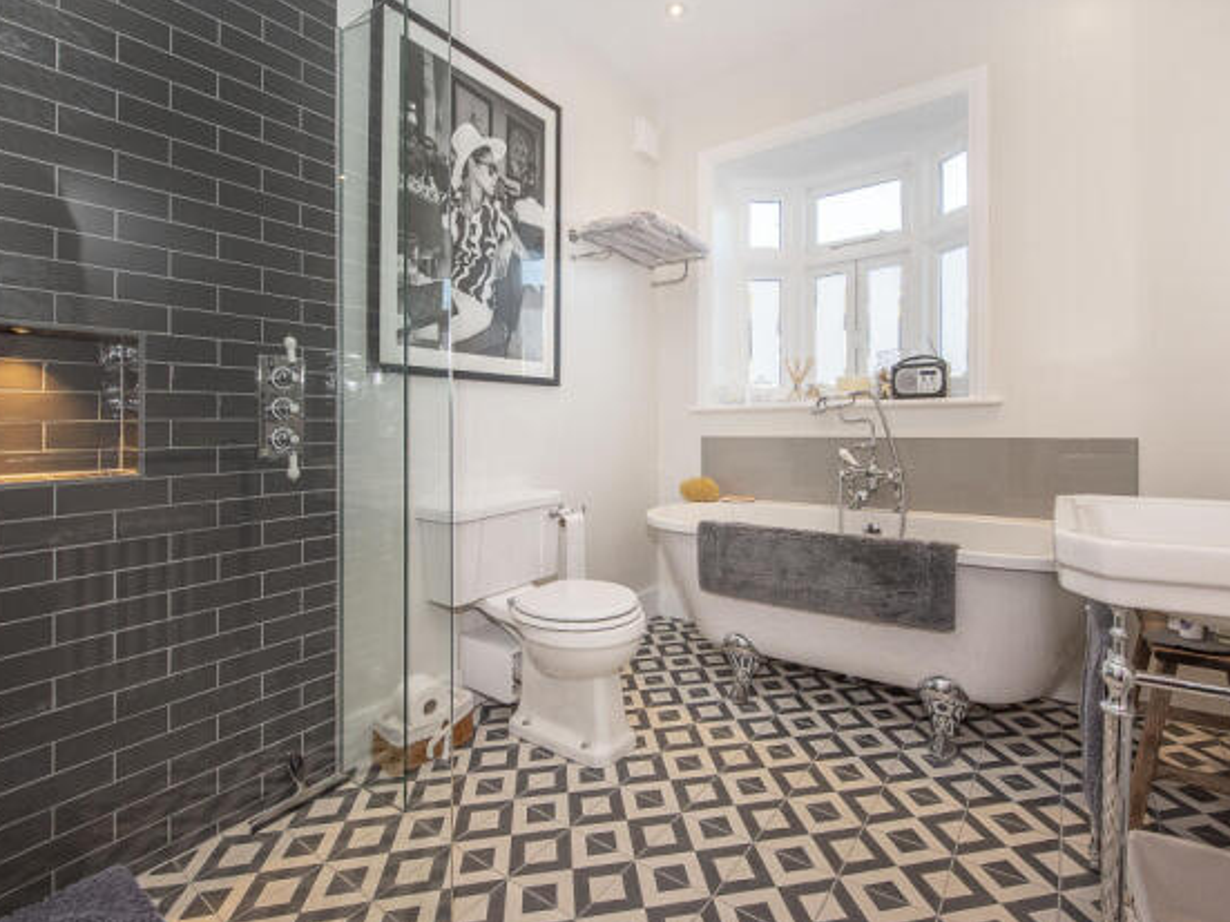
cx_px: 645
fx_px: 568
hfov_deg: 94.4
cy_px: 443
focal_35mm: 16
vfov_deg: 78.1
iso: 500
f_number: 6.3
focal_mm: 14
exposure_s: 1/100
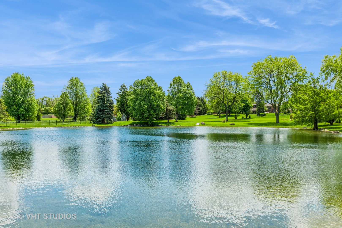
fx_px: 333
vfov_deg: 37.9
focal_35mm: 35
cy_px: 114
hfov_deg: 54.4
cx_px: 171
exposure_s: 1/1000
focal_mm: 35
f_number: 8
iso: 400
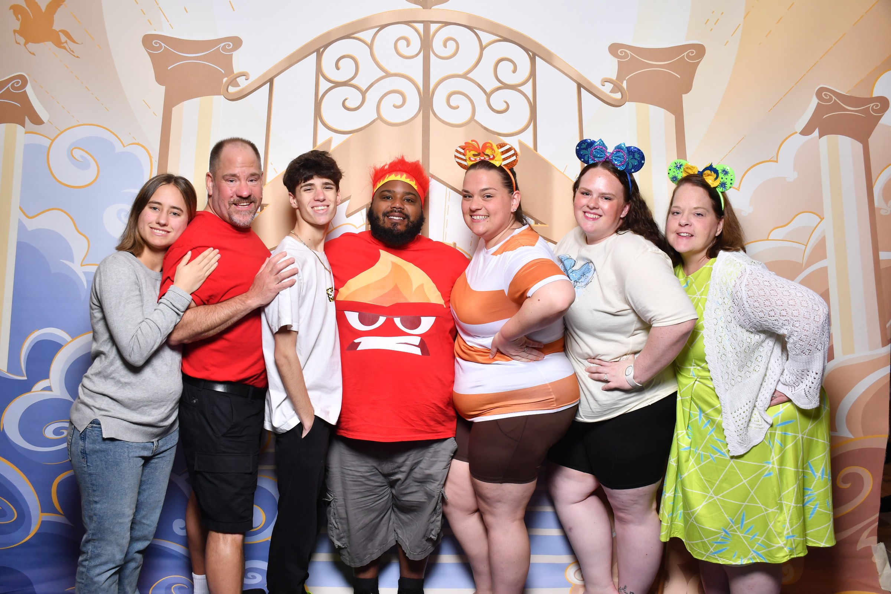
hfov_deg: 57.2
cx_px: 446
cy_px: 297
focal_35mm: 33
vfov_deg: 40.0
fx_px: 817
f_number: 5.6
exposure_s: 1/125
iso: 400
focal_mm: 22
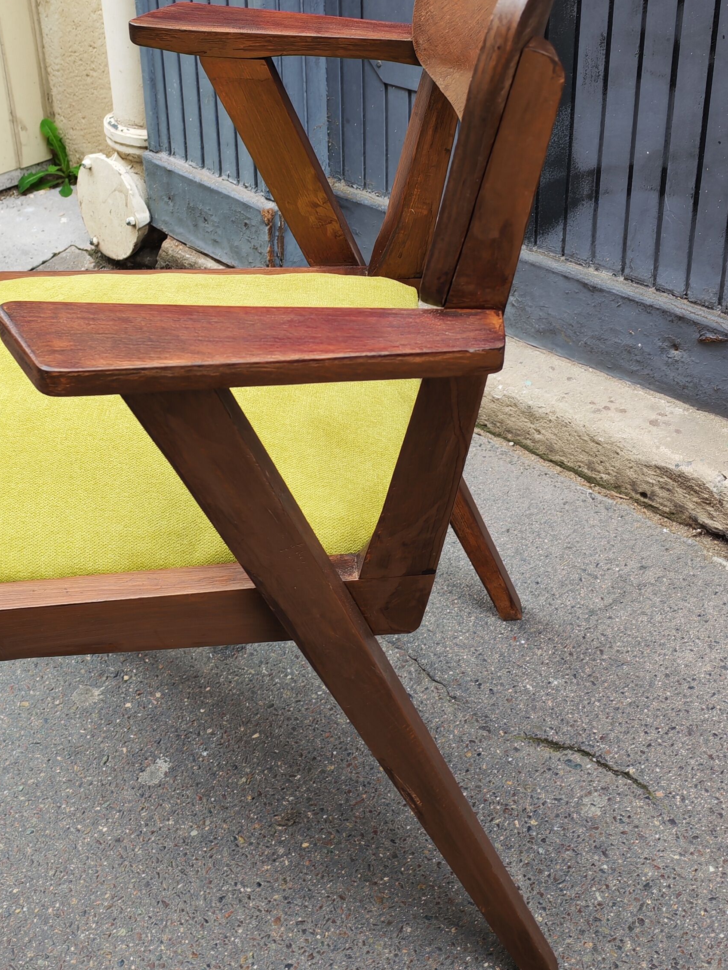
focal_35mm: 49
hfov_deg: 29.4
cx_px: 232
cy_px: 334
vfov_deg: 38.5
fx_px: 1374
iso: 101
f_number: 1.9
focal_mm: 6.12
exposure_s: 1/100
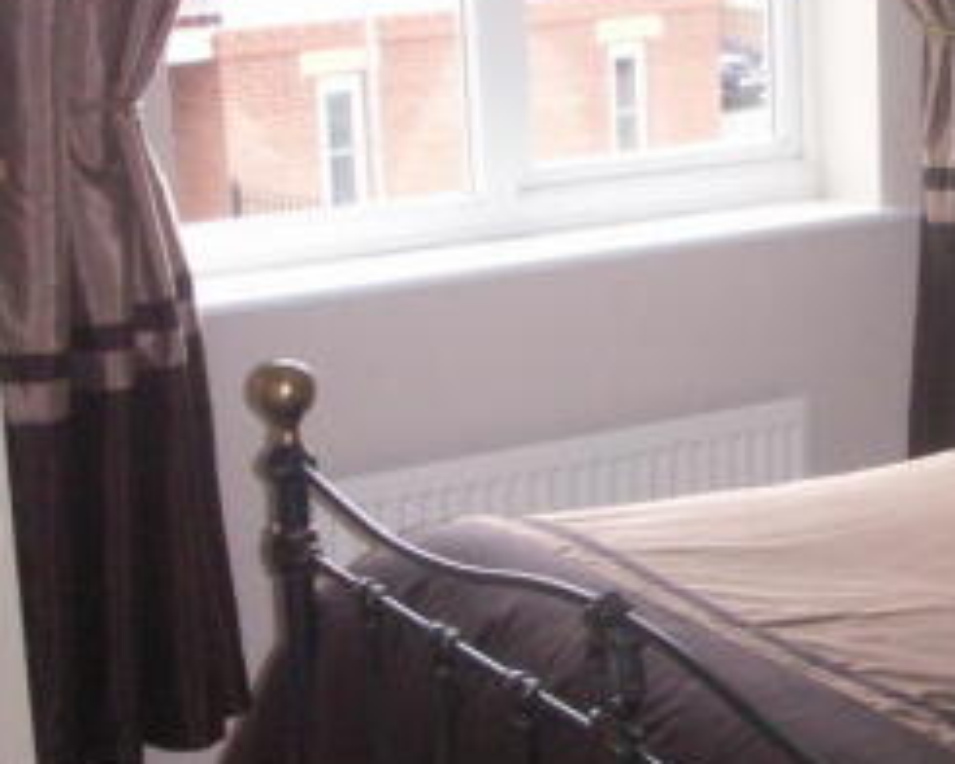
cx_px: 1004
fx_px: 2431
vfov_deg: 17.9
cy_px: 357
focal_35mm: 86
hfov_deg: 21.3
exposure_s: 1/50
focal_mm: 7.7
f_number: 3.5
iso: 160
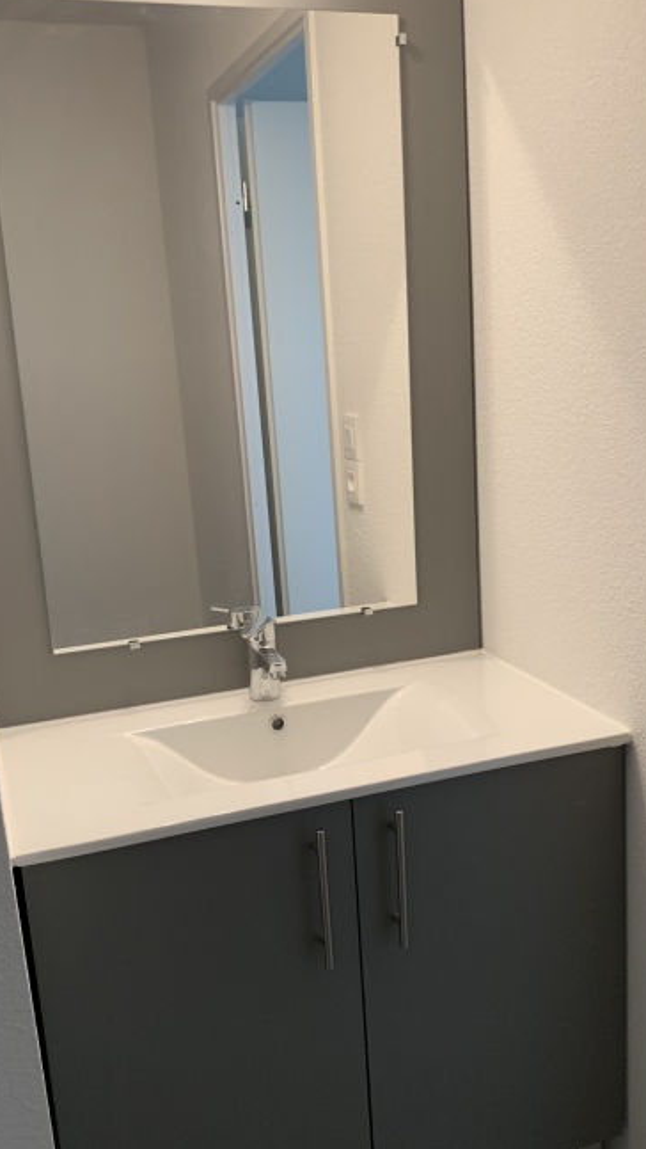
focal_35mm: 35
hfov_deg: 33.7
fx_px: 1066
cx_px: 351
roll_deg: +2.0
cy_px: 614
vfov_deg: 56.6
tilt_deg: -12.6
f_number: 1.8
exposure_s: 1/50
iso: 125
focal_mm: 4.25
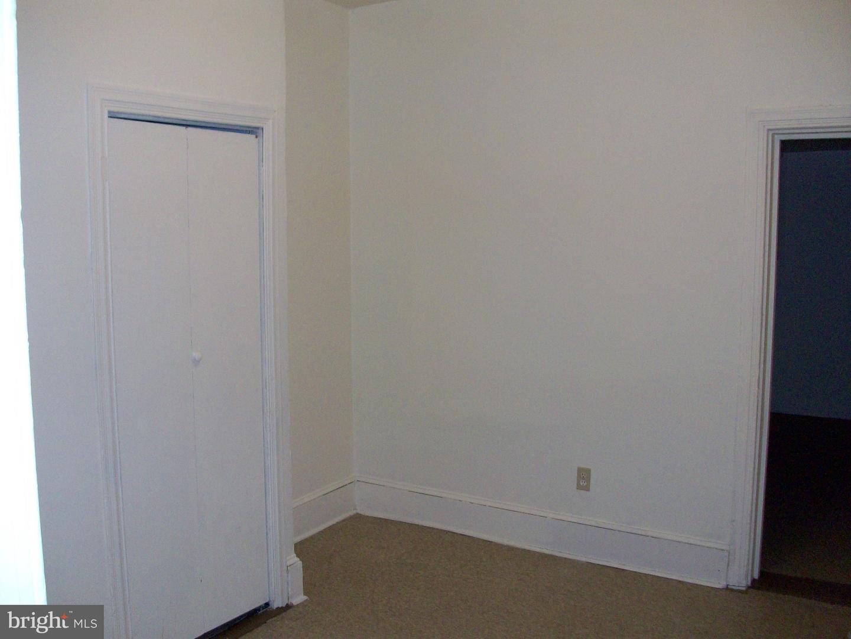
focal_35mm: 34
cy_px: 320
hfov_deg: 54.0
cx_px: 426
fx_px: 836
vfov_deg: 41.8
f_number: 2.8
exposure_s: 1/60
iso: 160
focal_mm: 5.7
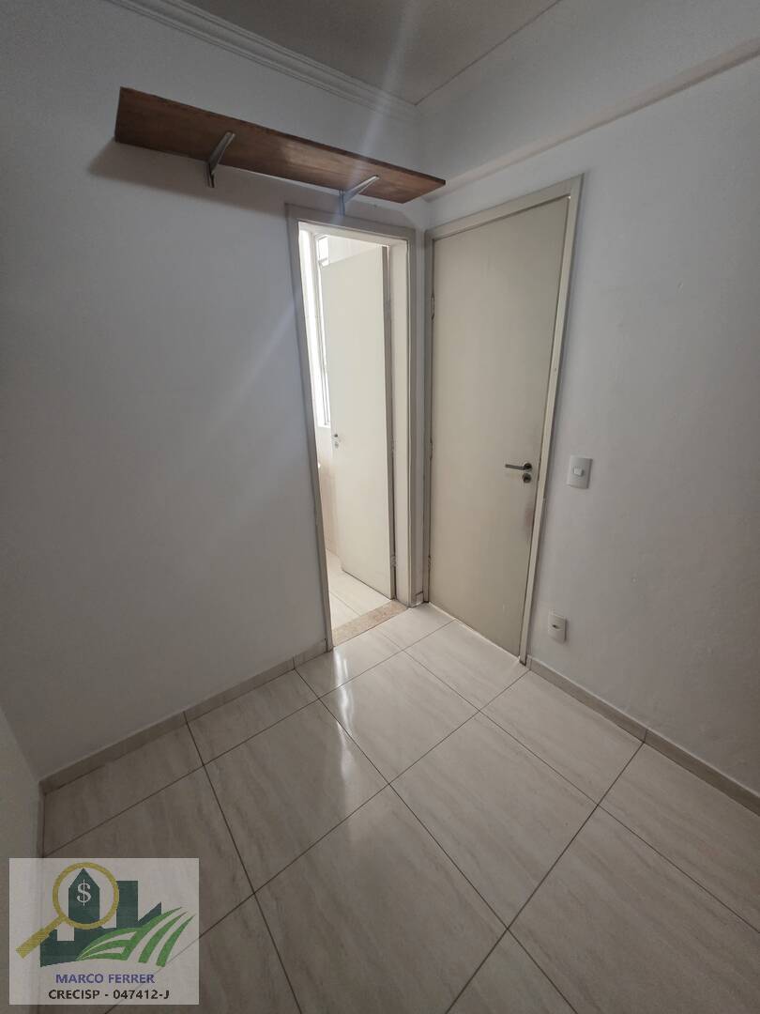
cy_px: 507
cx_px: 380
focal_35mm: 13
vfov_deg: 106.2
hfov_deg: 89.9
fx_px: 381
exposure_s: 1/60
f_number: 1.9
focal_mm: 2.2
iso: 400
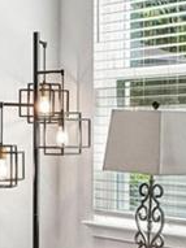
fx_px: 868
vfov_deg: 16.3
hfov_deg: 12.2
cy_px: 149
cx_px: 159
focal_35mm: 121
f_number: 8
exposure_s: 1/30
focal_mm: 10
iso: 800
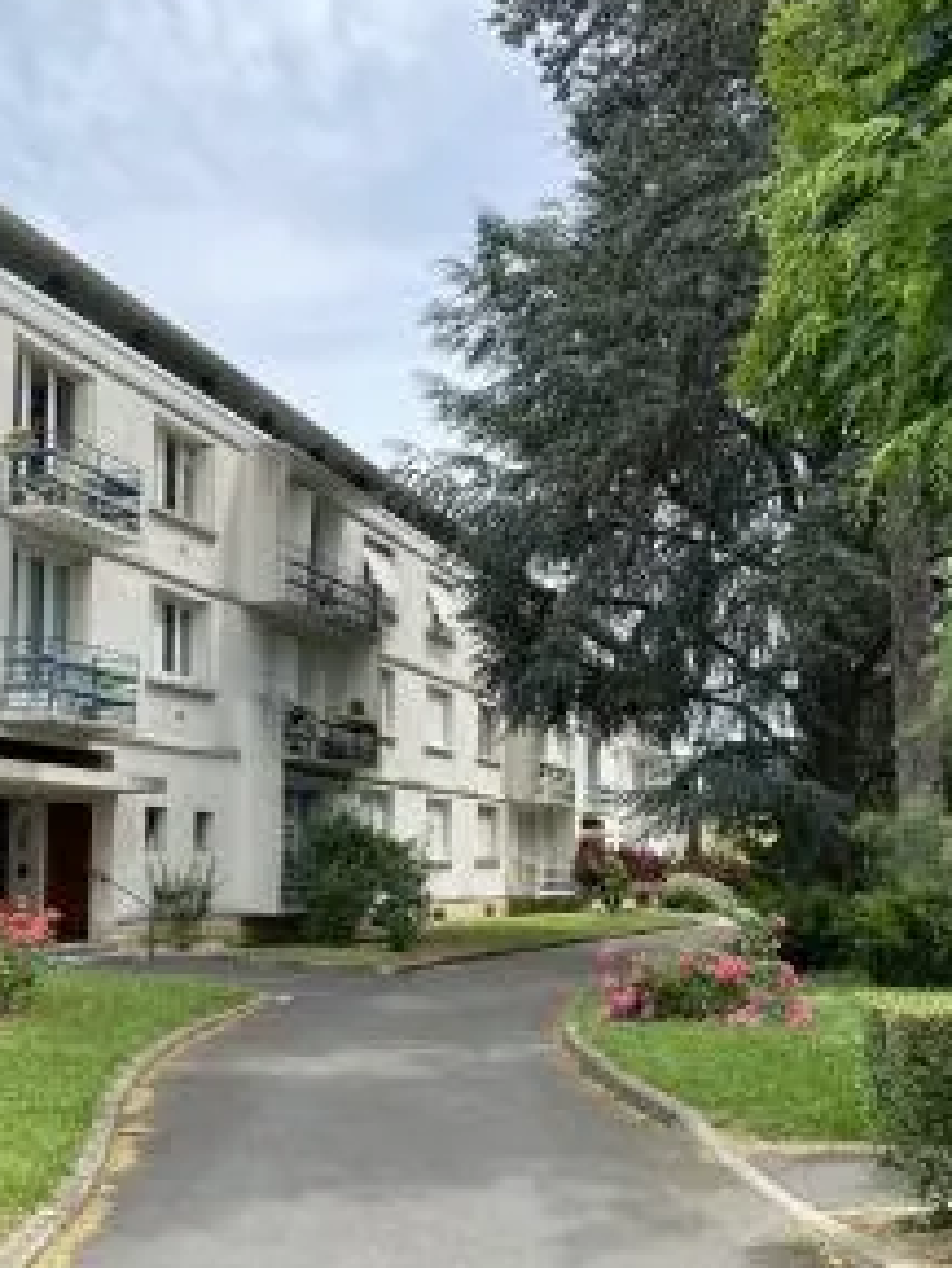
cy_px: 812
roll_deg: -0.8
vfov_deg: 50.7
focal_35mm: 36
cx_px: 566
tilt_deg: +1.8
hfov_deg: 39.5
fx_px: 1319
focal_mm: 4.25
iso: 32
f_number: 1.8
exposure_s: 1/1218
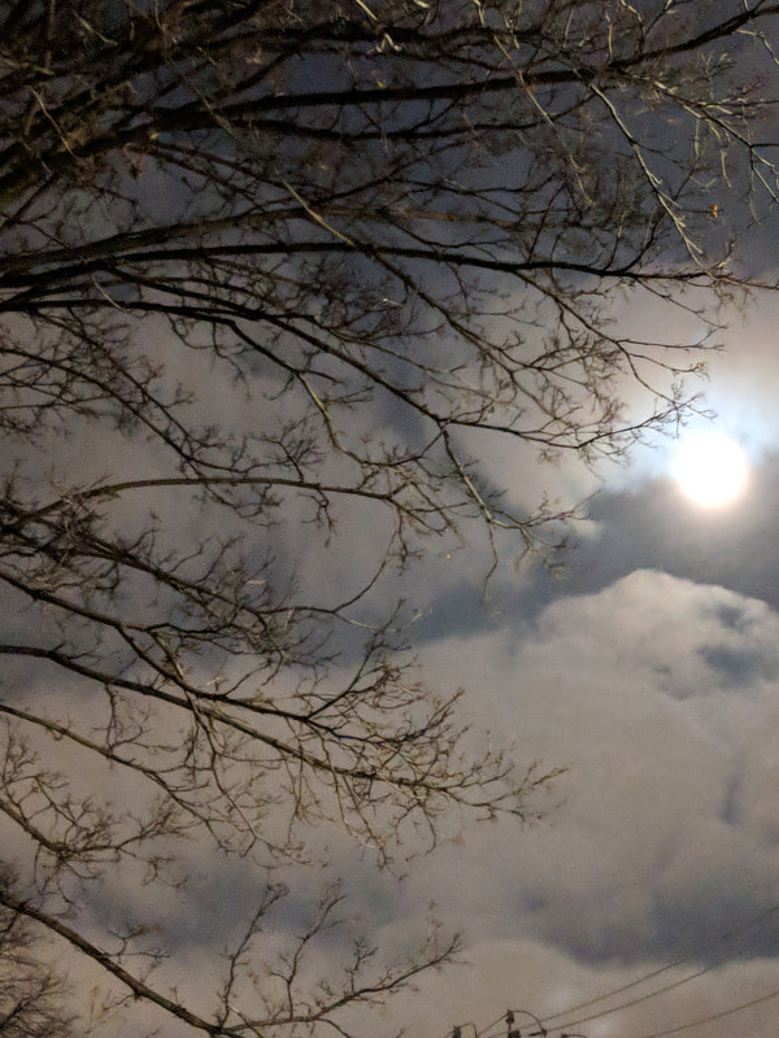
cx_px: 656
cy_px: 429
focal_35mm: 54
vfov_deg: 35.5
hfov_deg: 26.4
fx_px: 1620
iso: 1914
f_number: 1.8
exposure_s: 1/15
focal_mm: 4.44
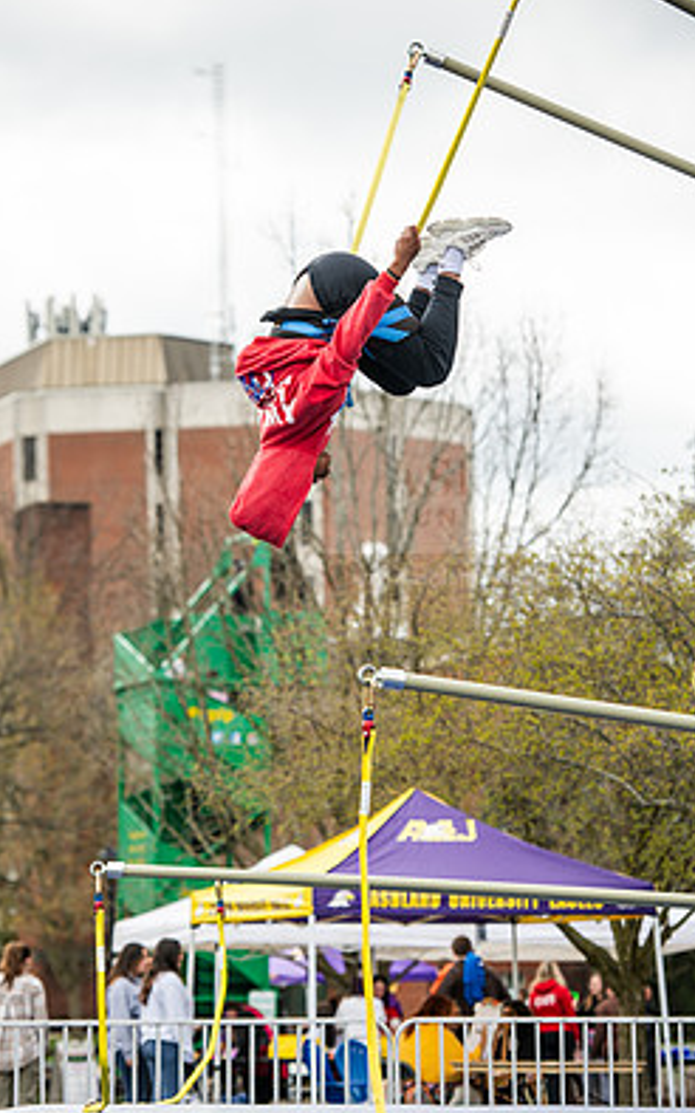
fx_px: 4307
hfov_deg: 9.2
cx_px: 285
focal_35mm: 142
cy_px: 607
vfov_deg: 14.7
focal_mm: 122
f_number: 3.5
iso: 125
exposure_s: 1/800
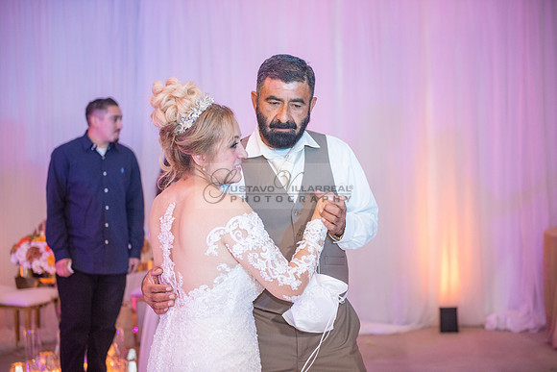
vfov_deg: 19.5
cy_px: 186
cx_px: 278
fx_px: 1083
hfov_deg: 28.8
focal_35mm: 70
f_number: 2.8
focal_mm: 70
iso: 1000
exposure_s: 1/160
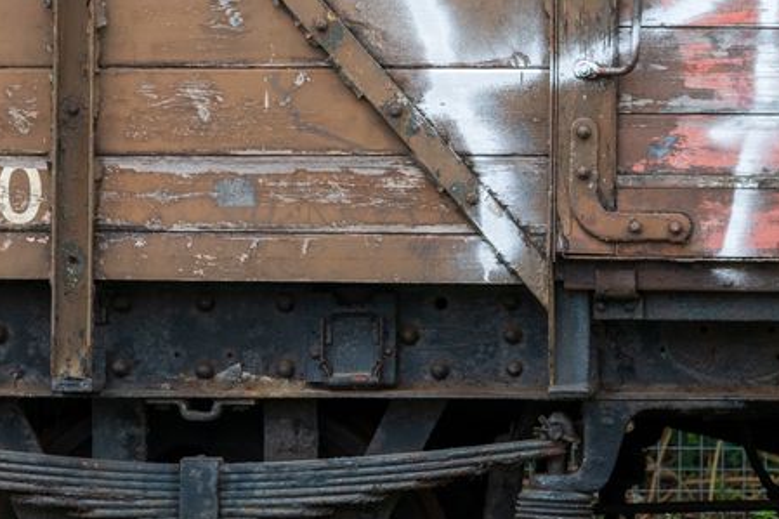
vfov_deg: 3.6
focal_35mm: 385
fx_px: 8327
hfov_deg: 5.3
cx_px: 1022
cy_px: -149
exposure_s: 1/250
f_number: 5.6
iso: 640
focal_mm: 135
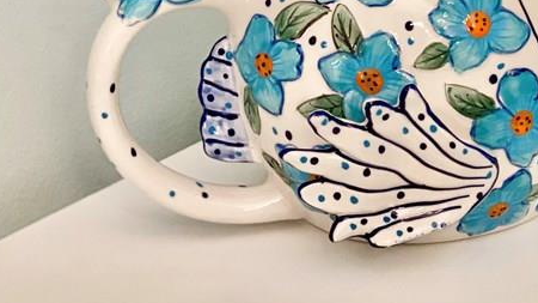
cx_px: 579
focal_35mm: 129
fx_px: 1840
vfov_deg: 9.3
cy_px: -24
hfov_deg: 16.2
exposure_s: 1/60
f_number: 2
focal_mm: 6
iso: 160
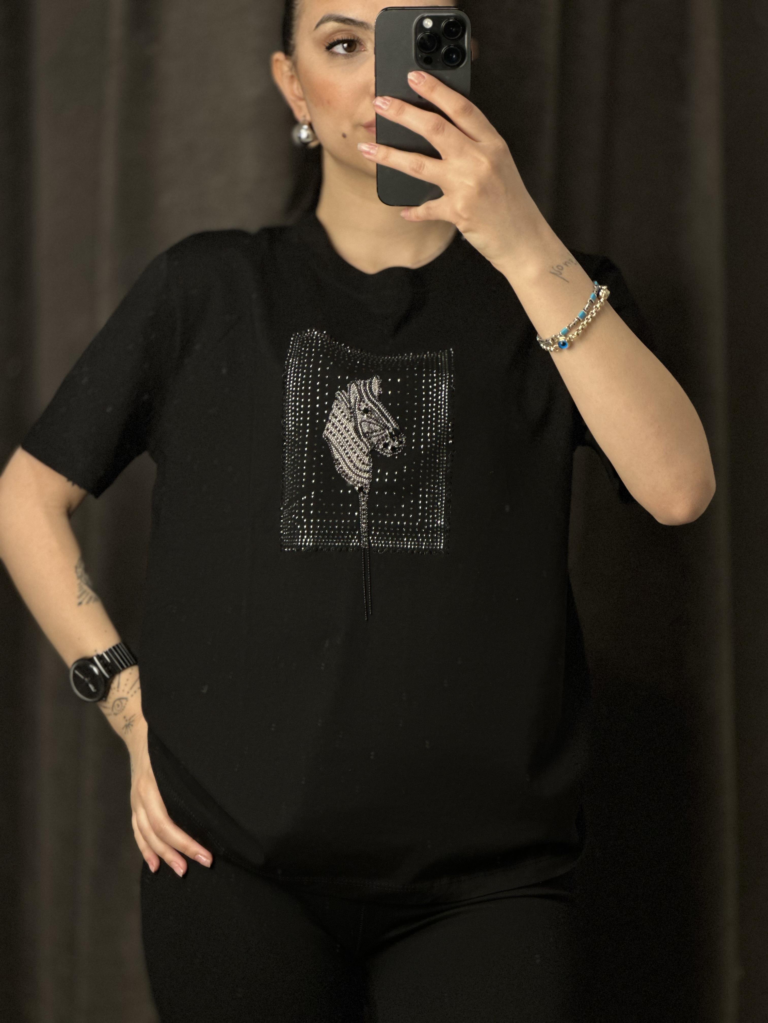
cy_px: 512
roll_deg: +1.5
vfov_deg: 25.3
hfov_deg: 19.1
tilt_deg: -25.4
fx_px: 2278
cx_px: 384
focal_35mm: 77
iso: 400
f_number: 2.8
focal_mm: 9
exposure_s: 1/33
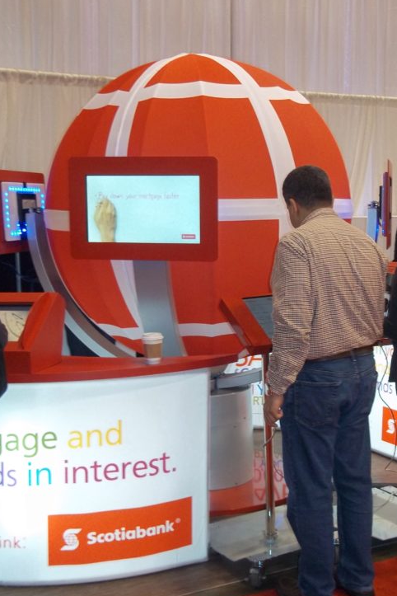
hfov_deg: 25.3
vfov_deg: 37.5
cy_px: 312
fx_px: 877
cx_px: 285
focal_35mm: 53
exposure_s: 1/30
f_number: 3.1
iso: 160
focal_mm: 6.5
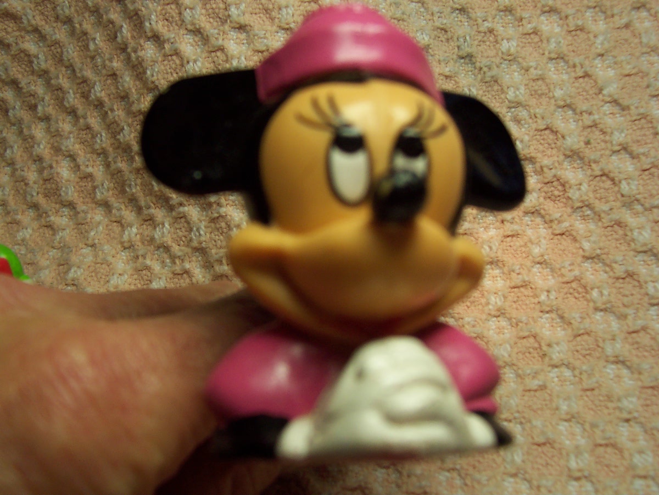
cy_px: 248
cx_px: 330
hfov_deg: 50.1
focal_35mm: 37
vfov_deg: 38.7
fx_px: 704
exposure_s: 1/125
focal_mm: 5.6
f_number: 2.8
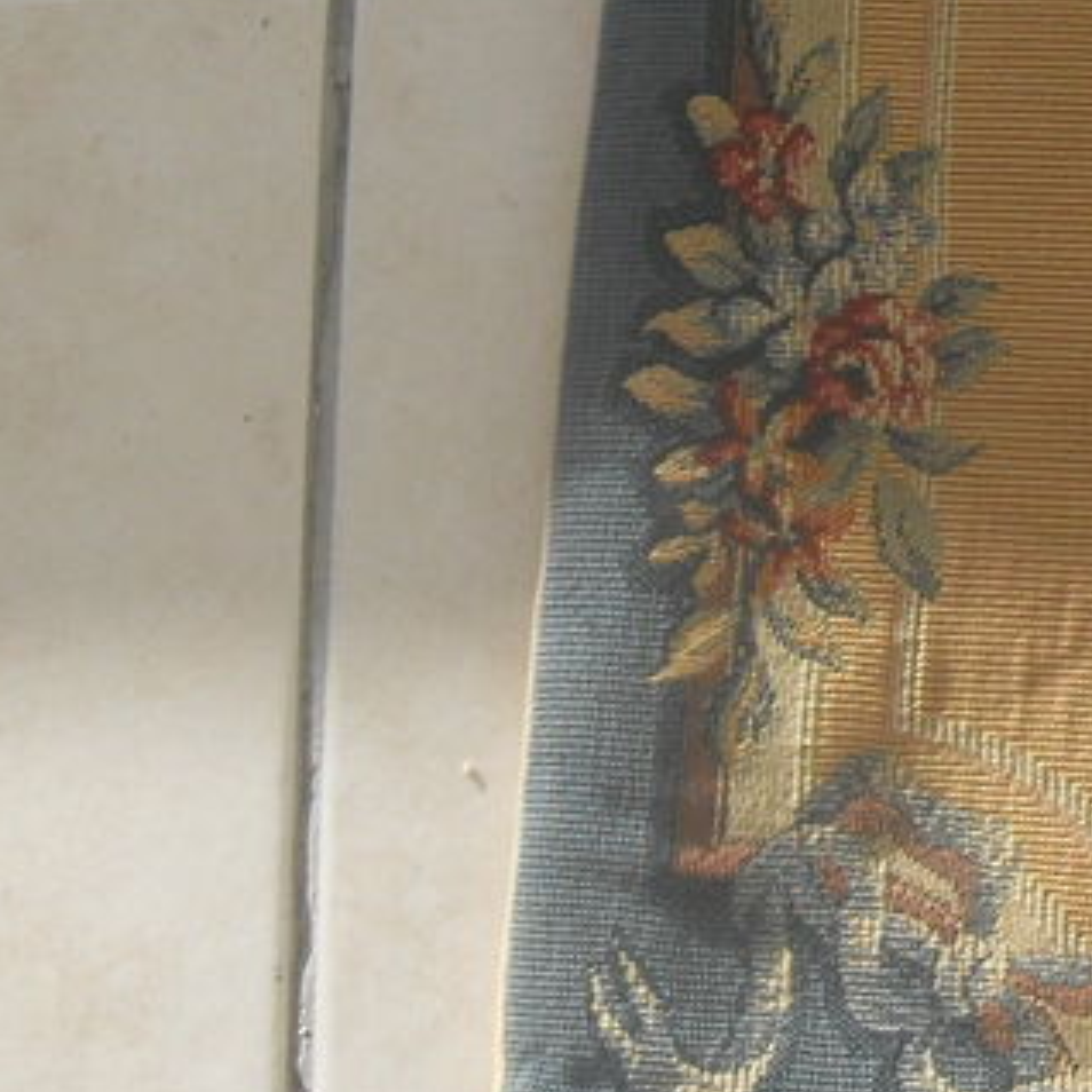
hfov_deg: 15.8
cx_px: 1521
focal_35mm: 103
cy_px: 367
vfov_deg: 16.9
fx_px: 3676
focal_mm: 6.3
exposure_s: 1/90
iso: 80
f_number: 8.9
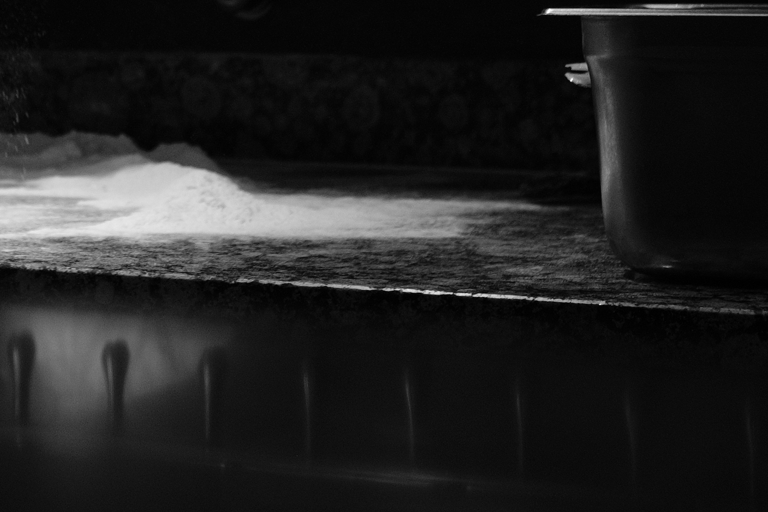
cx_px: 11
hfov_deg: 17.6
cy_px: -249
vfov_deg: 11.5
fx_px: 2432
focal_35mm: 114
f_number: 3.2
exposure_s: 1/320
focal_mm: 23
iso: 800
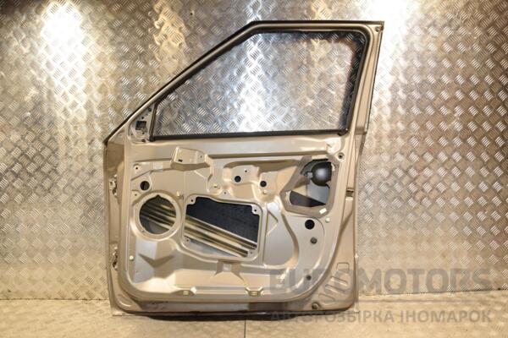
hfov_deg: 67.4
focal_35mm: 27
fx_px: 381
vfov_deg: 47.9
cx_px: 254
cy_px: 169
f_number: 5.6
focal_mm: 18
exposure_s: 1/200
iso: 800
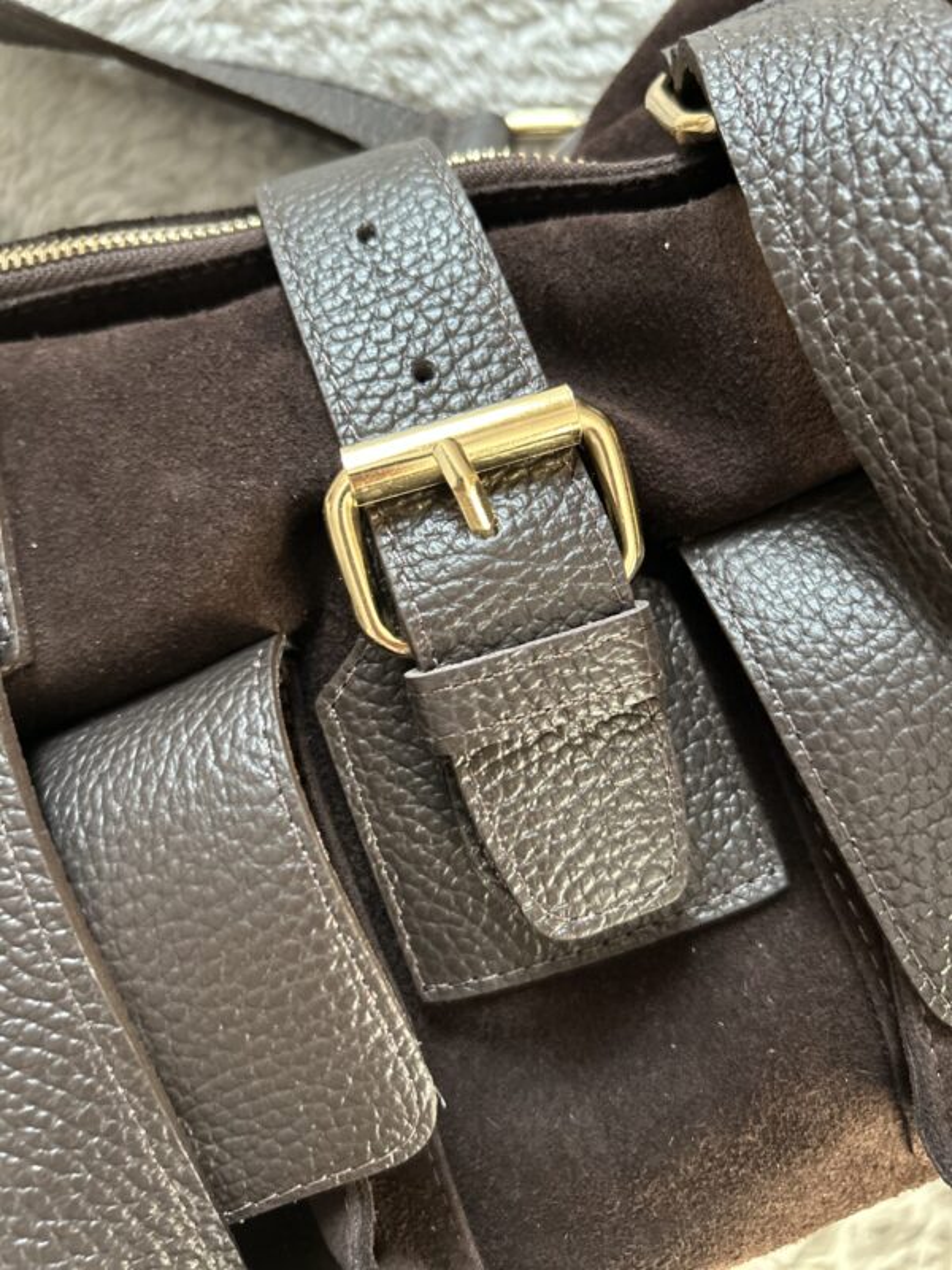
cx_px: 476
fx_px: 953
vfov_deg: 67.3
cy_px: 635
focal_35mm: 26
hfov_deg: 53.1
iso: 500
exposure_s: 1/50
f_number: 1.5
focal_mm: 5.7
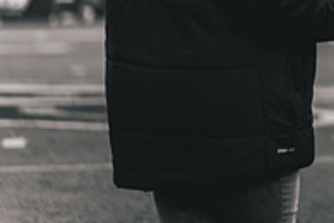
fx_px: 4147
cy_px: -80
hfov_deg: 4.6
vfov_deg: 3.1
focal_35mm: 447
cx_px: 486
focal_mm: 150
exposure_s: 1/1600
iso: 800
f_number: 2.8
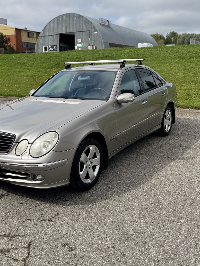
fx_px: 270
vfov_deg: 52.2
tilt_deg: -7.6
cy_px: 105
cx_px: 71
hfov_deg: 40.3
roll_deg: +0.6
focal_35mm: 35
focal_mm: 6.76
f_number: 1.78
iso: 80
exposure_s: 1/4608
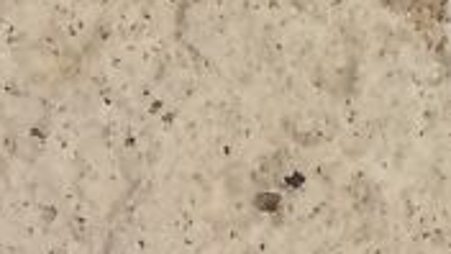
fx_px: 2571
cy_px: 446
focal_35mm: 215
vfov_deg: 5.6
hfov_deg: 9.9
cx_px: -18
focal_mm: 4.15
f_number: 2.2
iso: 80
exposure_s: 1/30
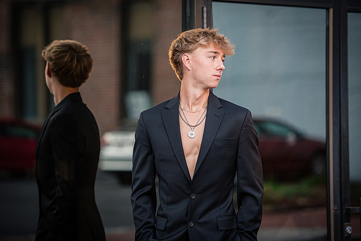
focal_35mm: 135
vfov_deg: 10.2
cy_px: 120
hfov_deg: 15.2
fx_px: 1354
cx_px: 180
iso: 400
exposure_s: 1/640
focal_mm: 135
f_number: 2.8
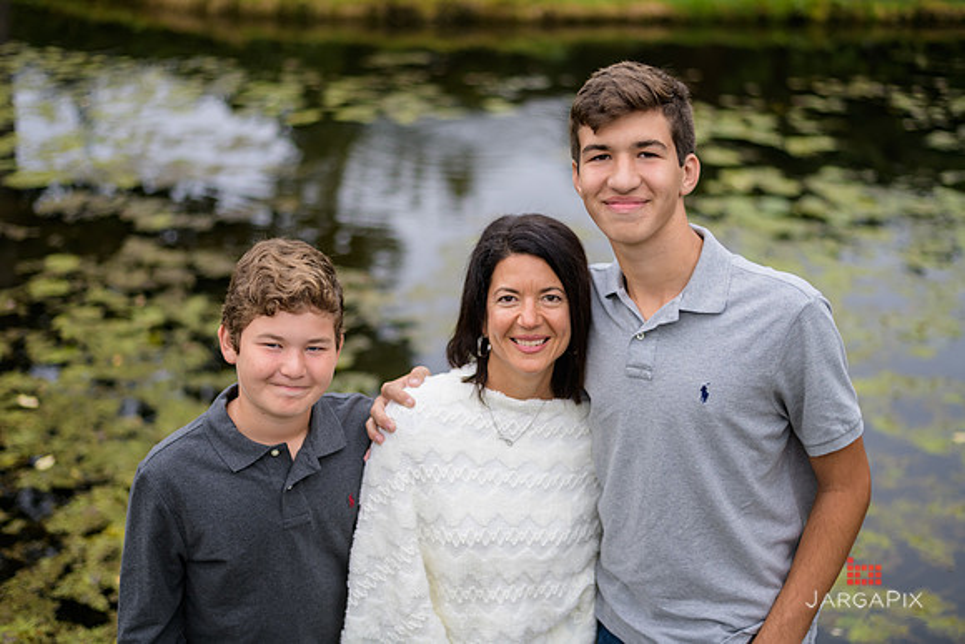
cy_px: 322
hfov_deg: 39.6
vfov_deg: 27.0
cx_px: 482
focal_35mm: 50
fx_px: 1341
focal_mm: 50
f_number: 2
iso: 200
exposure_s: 1/640
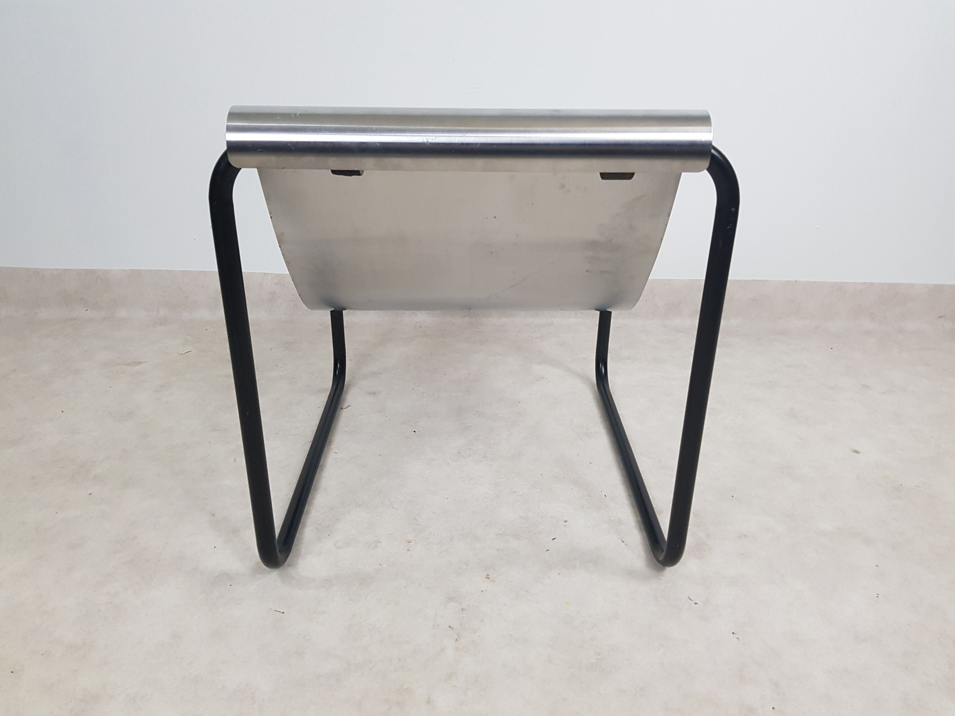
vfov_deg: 53.1
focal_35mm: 26
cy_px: 358
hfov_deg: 67.3
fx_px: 717
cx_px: 478
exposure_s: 1/50
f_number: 1.7
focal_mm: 4.2
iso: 200
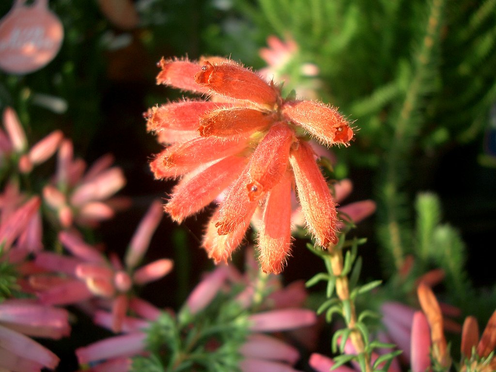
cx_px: 248
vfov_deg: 40.7
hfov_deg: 52.6
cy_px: 186
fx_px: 502
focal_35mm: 35
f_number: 2.6
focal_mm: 5.8
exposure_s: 1/200
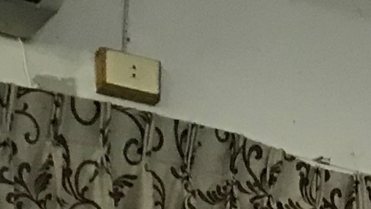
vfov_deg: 5.7
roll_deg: -1.8
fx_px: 1820
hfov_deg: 11.6
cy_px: 813
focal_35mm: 185
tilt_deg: +1.8
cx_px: 142
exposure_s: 1/17
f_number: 1.8
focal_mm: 3.99
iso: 80
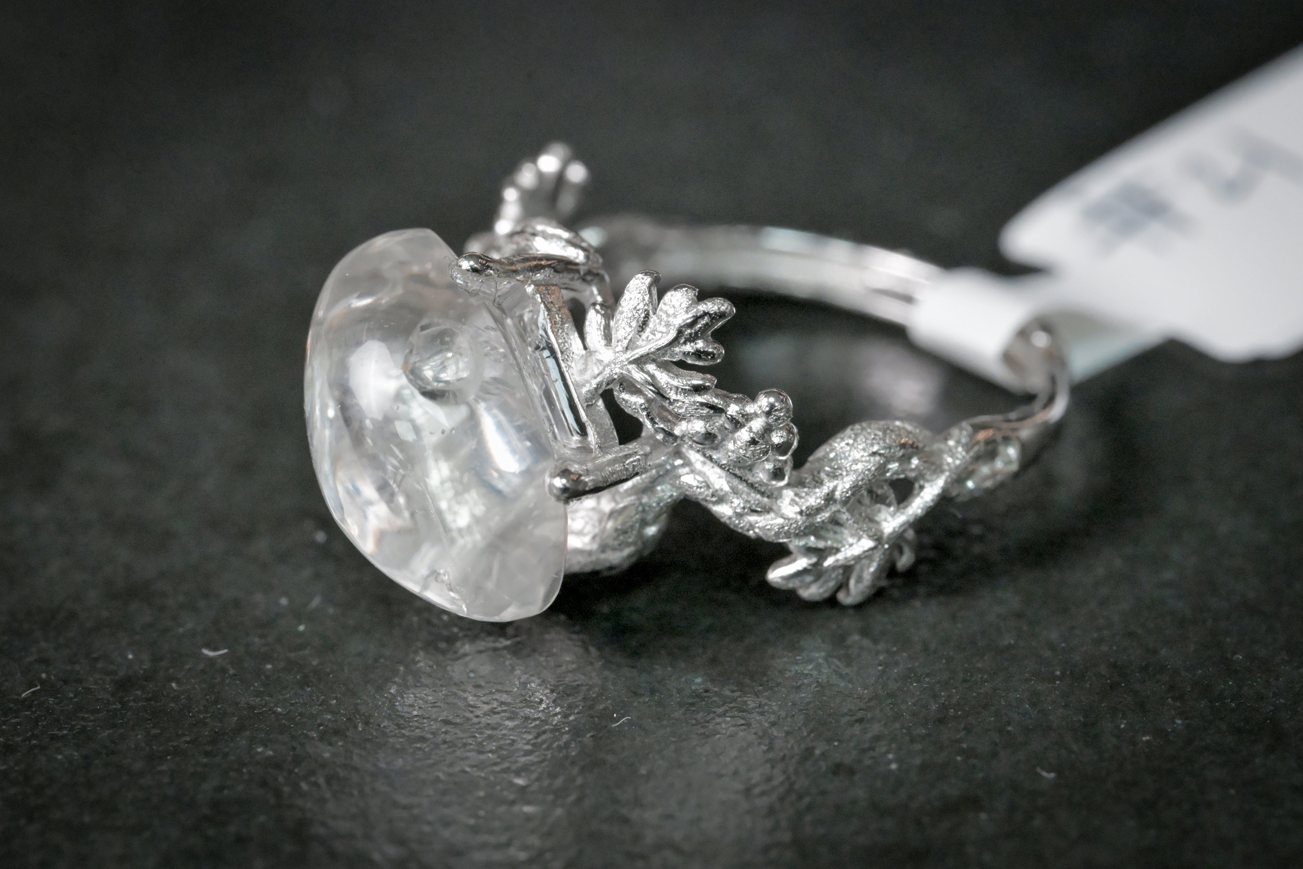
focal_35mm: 105
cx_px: 652
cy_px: 434
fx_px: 3800
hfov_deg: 19.5
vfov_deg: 13.0
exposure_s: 1/125
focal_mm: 105
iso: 9000
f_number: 16
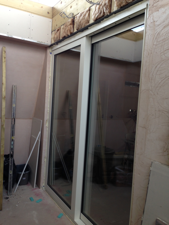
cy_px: 112
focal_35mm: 33
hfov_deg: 42.9
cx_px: 84
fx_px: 215
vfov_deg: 55.4
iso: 50
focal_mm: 4.12
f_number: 2.4
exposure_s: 1/47
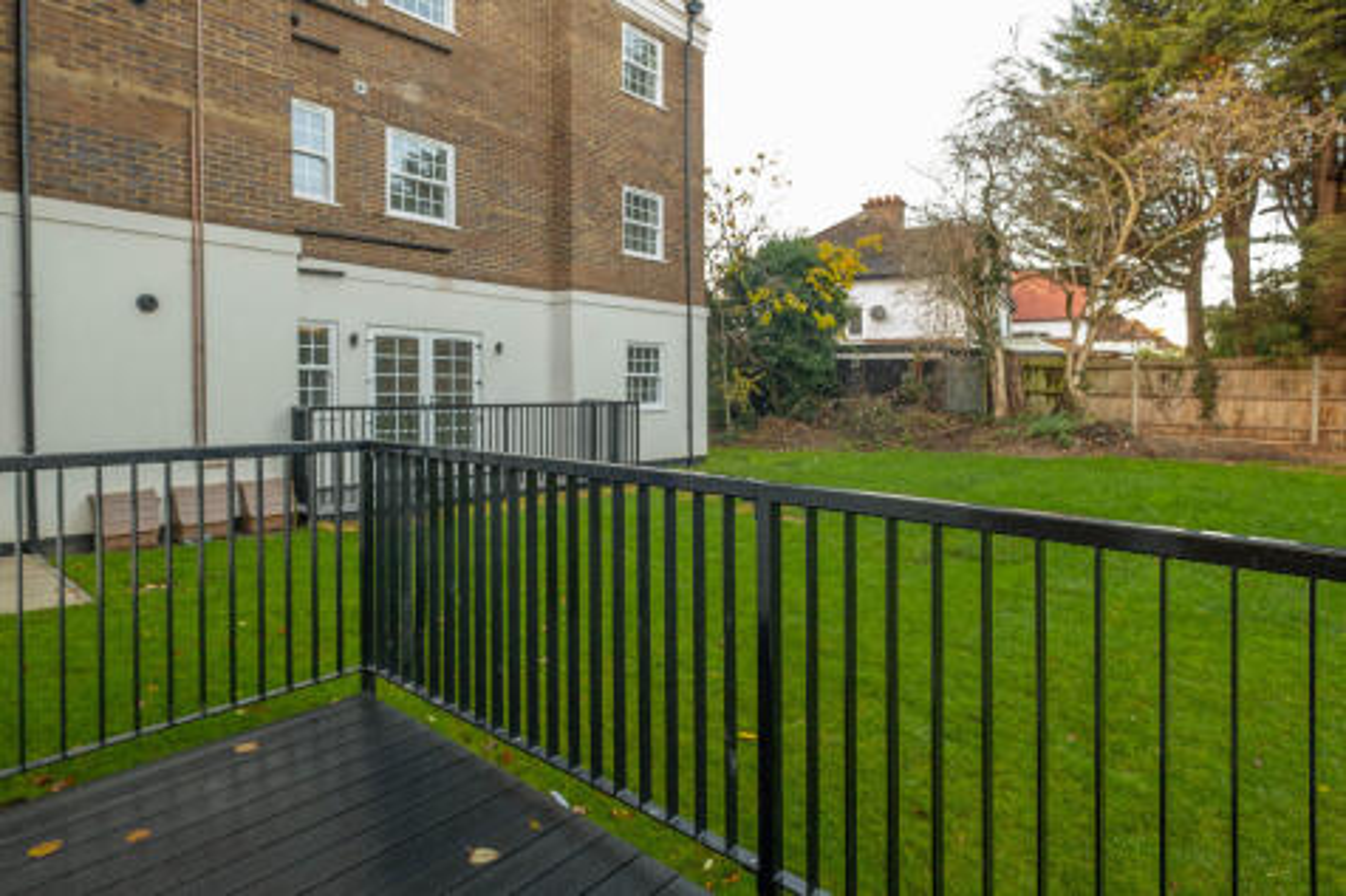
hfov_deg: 93.3
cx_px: 673
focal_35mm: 17
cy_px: 448
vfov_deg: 70.4
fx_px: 635
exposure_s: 1/50
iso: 400
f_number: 5.6
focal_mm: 11.5
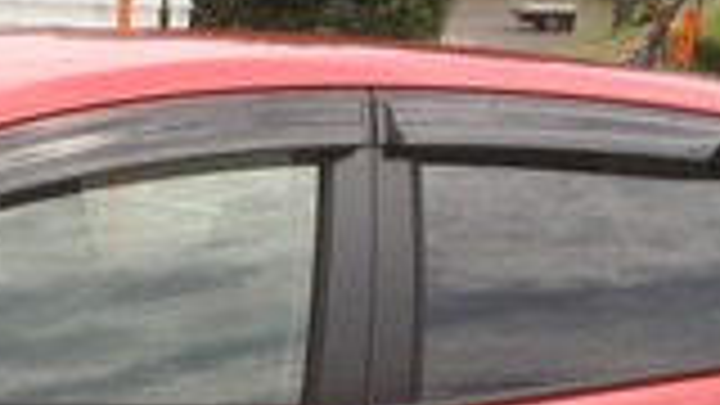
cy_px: 504
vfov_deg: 9.5
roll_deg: -2.5
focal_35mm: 126
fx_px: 2406
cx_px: -180
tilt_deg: -17.1
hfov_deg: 16.2
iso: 25
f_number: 2.2
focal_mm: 4.15
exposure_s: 1/625
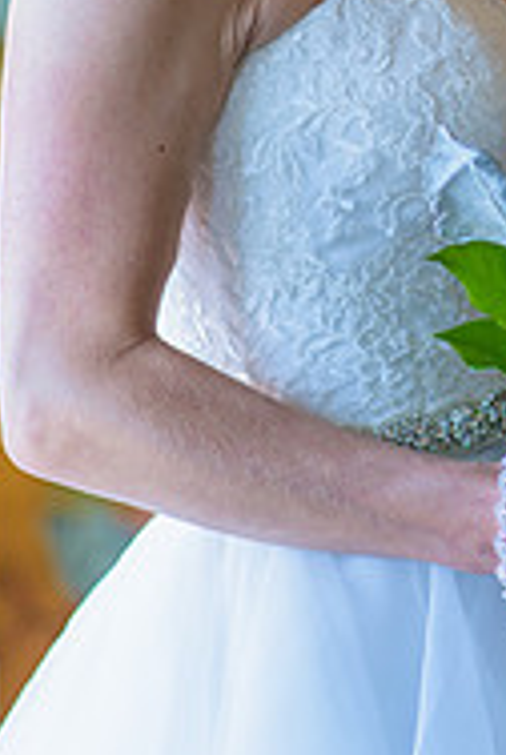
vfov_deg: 10.0
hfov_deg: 6.8
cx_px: 462
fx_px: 4264
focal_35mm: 203
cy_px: -56
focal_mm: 85
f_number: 2
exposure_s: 1/200
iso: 200
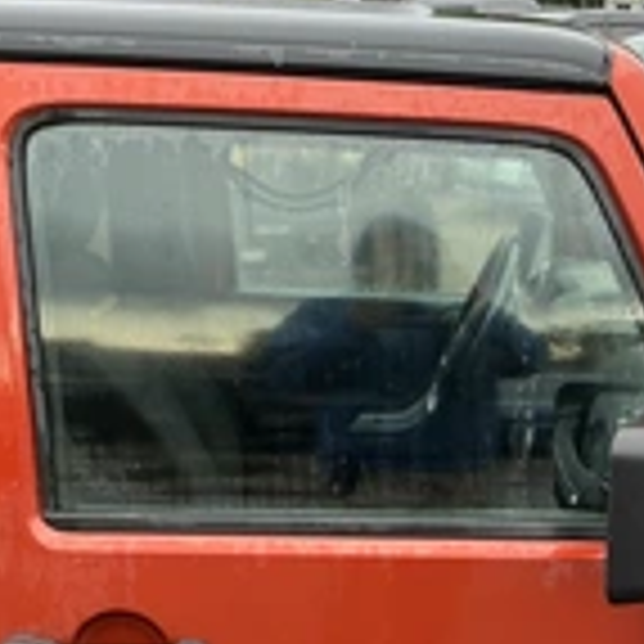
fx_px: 1452
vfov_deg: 24.3
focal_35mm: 69
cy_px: 576
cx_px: 450
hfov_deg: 24.8
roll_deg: -0.5
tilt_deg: -20.4
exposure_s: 1/122
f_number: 1.8
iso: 50
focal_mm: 3
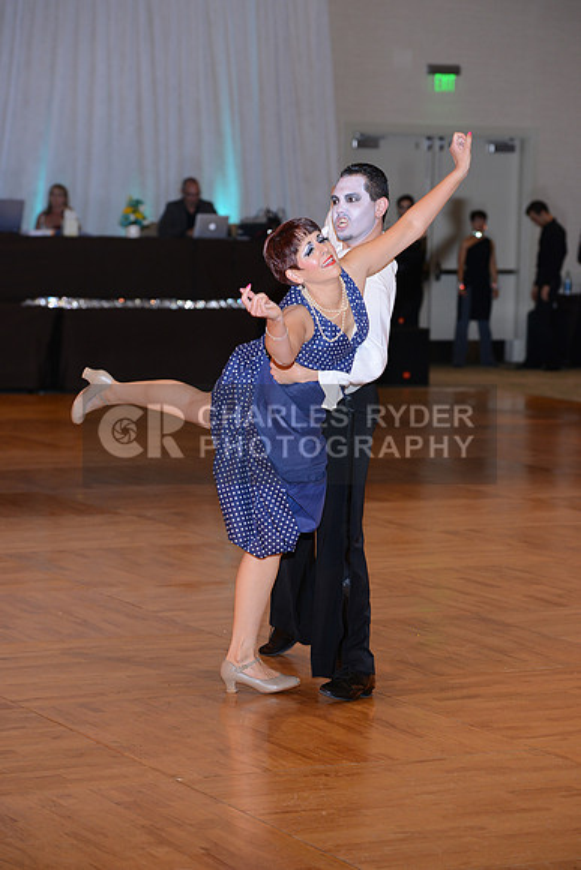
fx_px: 2661
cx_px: 290
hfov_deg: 12.5
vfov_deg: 18.6
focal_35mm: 110
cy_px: 435
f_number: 4.5
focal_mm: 110
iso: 1000
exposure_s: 1/250
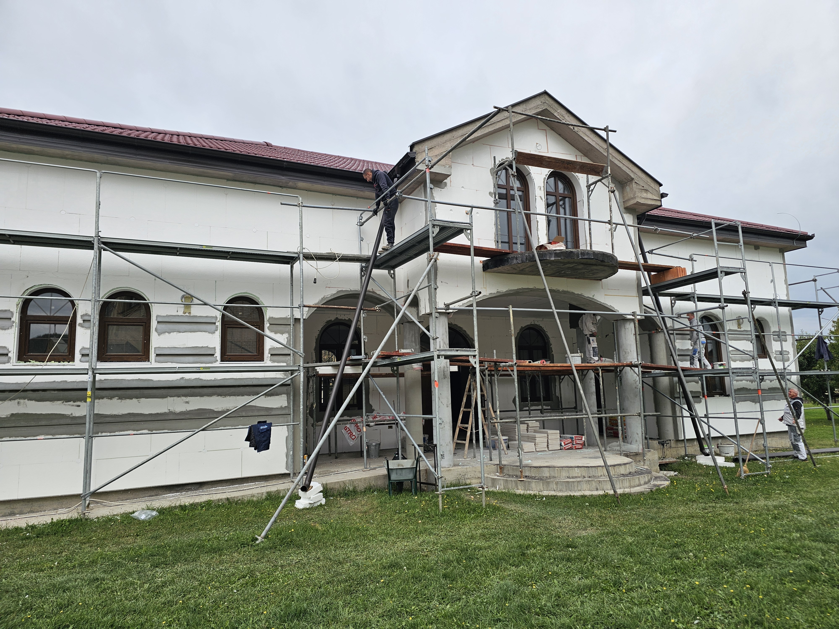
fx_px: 557
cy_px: 314
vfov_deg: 58.9
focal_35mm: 23
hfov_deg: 73.9
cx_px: 420
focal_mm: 6.3
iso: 10
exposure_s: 1/722
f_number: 1.7
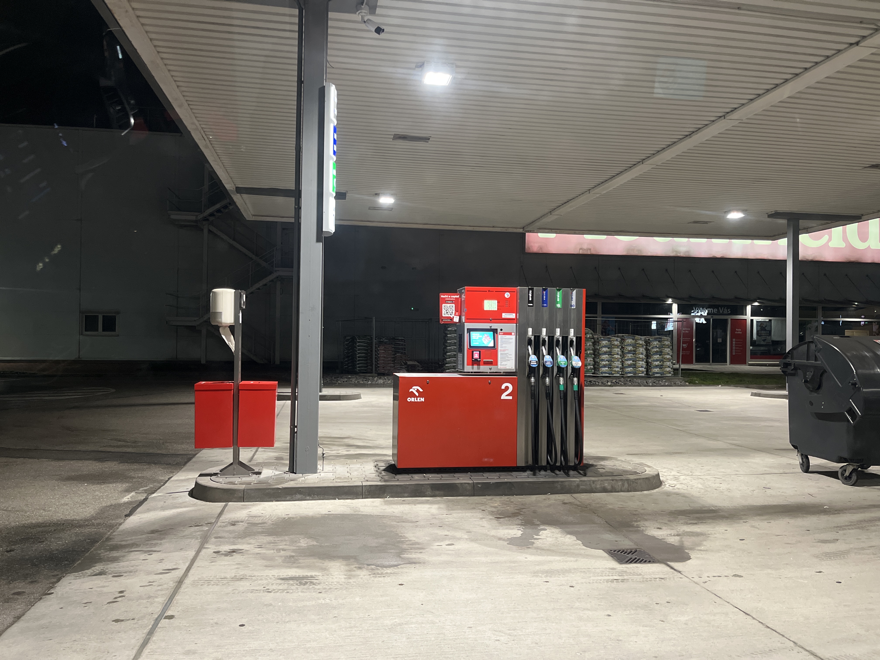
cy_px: 330
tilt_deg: +0.5
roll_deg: -0.4
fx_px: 661
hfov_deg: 67.3
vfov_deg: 53.1
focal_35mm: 26
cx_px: 440
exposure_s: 1/50
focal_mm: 5.1
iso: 400
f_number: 1.6
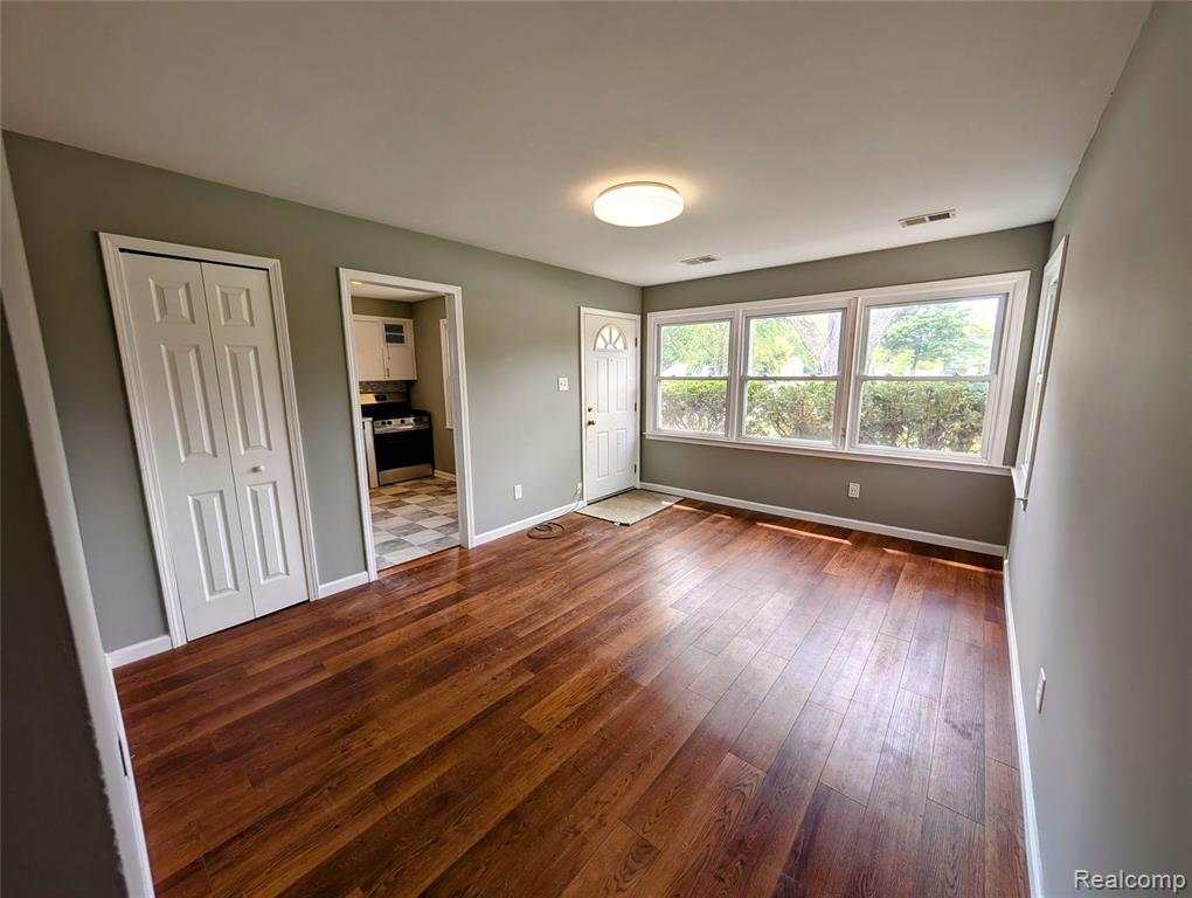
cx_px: 596
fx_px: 414
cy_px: 449
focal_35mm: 12
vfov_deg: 94.6
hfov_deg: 110.5
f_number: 1.7
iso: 51
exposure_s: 1/221
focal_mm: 2.02
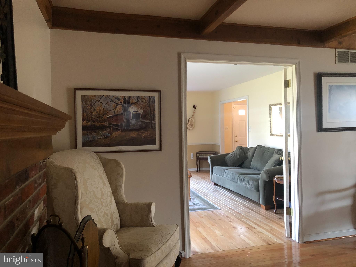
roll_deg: +1.1
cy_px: 134
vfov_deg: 49.7
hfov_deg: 63.4
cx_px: 178
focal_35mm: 28
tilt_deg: -1.3
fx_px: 288
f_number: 1.8
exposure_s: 1/15
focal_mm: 3.99
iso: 100
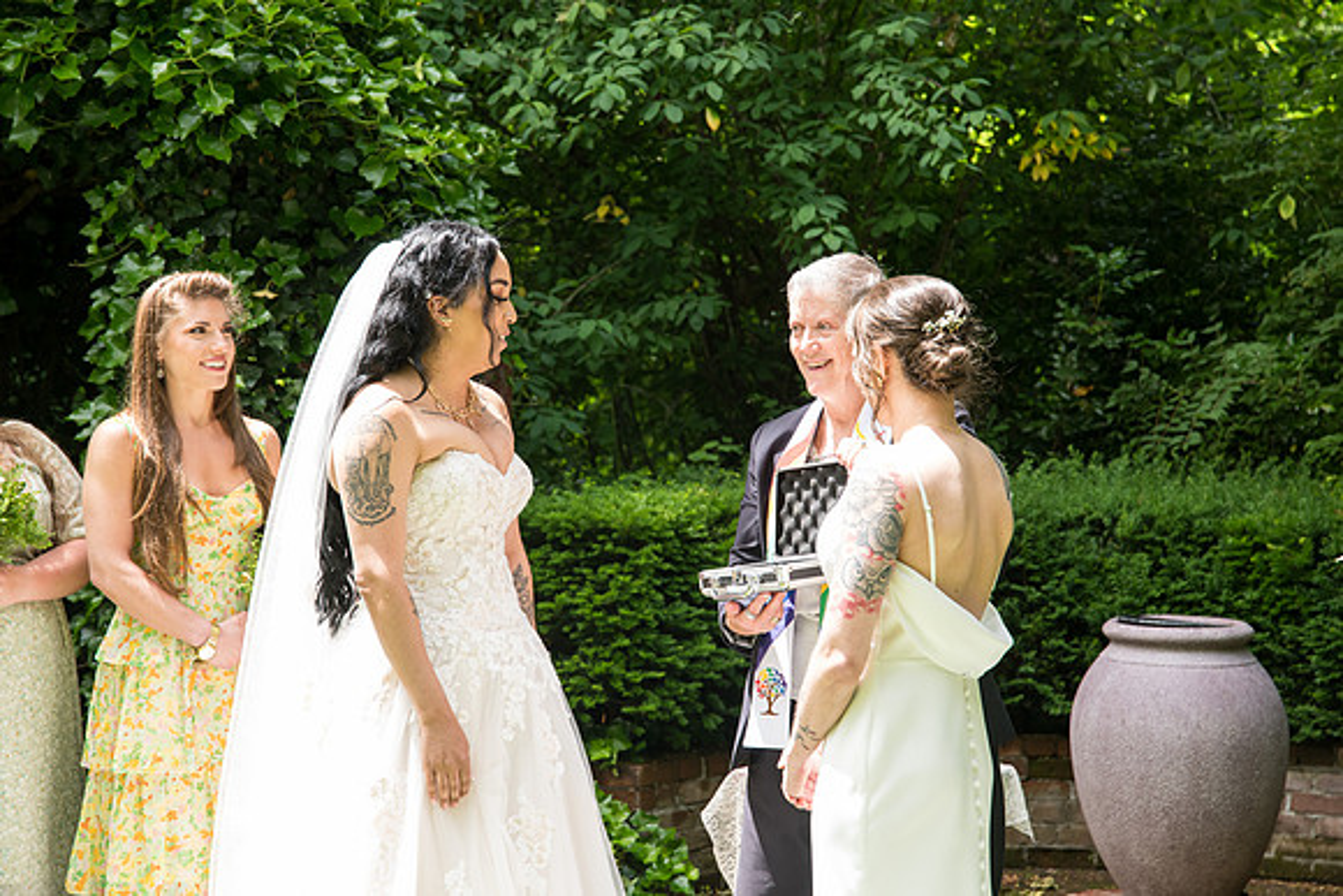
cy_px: 448
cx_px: 672
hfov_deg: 28.8
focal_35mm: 70
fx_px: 2612
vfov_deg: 19.5
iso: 500
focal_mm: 70
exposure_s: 1/400
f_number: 5
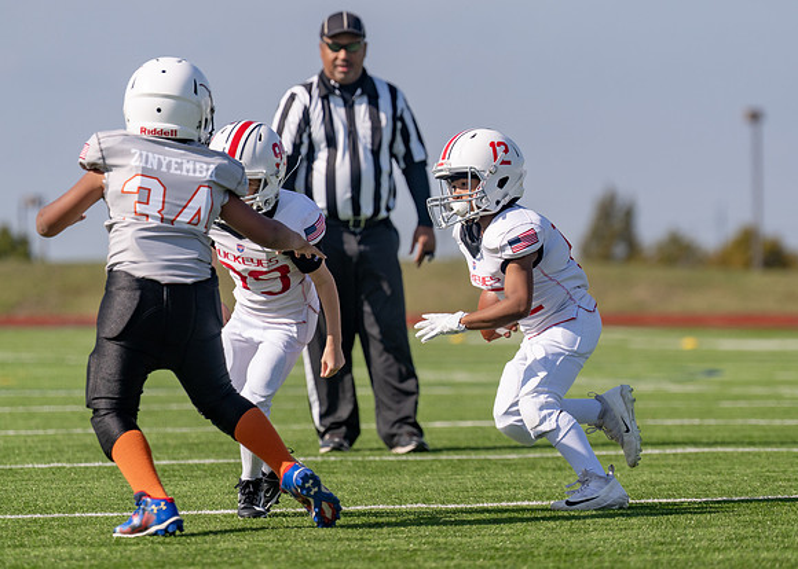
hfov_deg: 7.8
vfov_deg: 5.6
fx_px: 5860
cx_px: 476
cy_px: 263
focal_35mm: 259
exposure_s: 1/3200
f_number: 4
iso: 160
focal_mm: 204
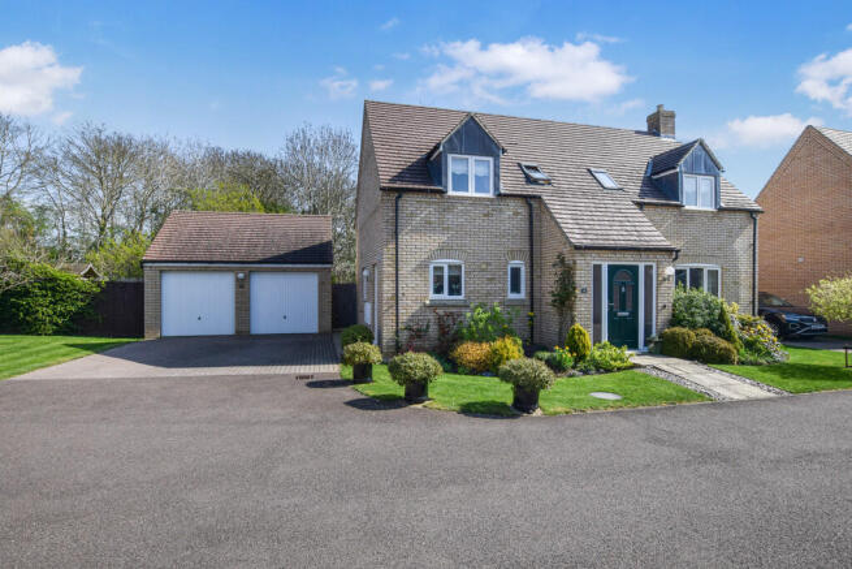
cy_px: 284
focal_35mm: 16
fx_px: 391
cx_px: 426
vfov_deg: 72.1
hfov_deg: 95.0
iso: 200
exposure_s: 1/320
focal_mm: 11
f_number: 9
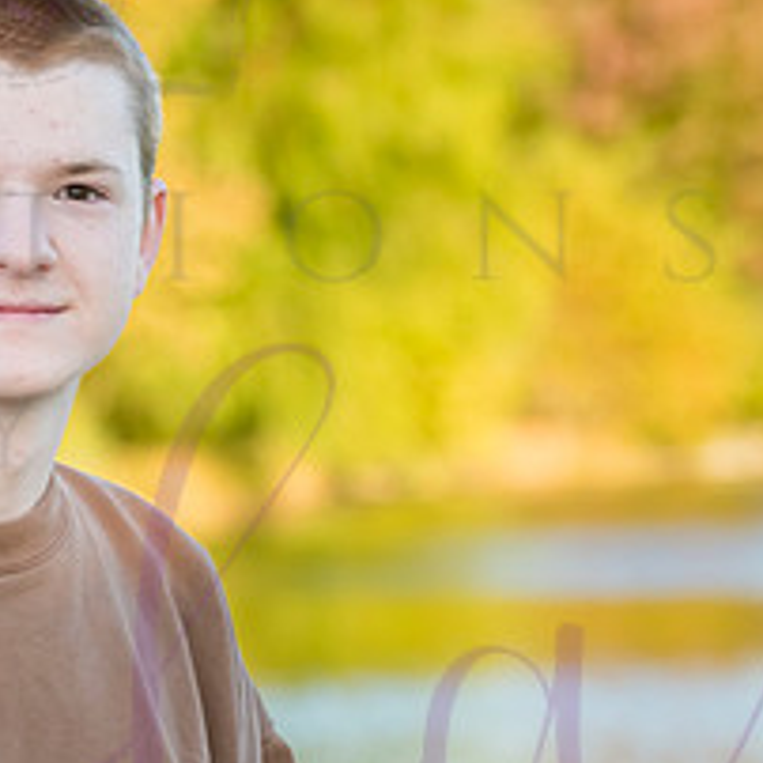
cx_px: 26
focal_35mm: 378
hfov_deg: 4.6
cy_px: 421
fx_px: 9426
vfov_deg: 4.6
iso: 400
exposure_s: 1/400
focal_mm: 155
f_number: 8
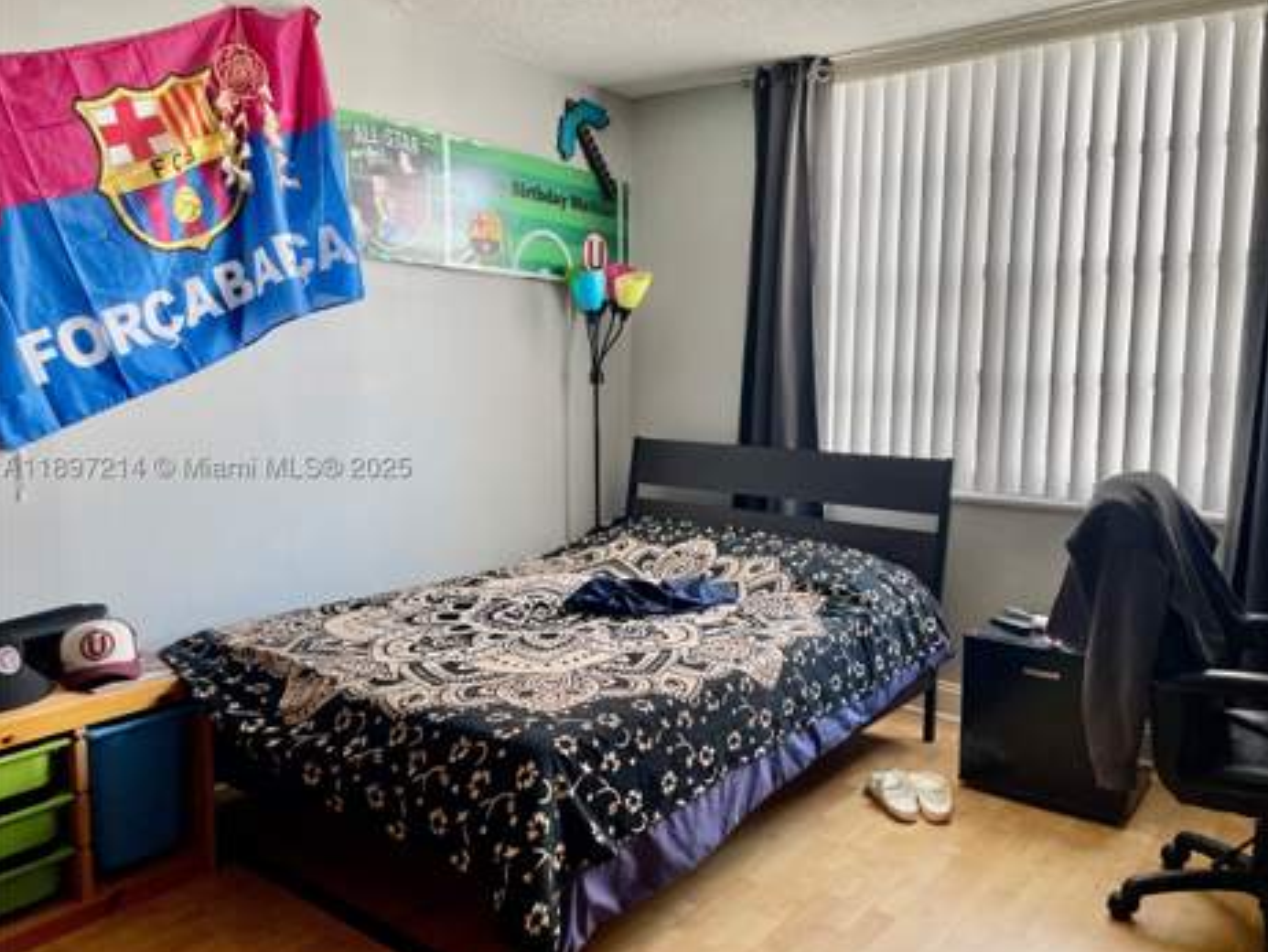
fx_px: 990
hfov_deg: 65.3
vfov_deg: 51.4
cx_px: 653
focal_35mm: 27
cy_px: 472
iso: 80
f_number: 1.6
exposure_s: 1/120
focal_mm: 4.2
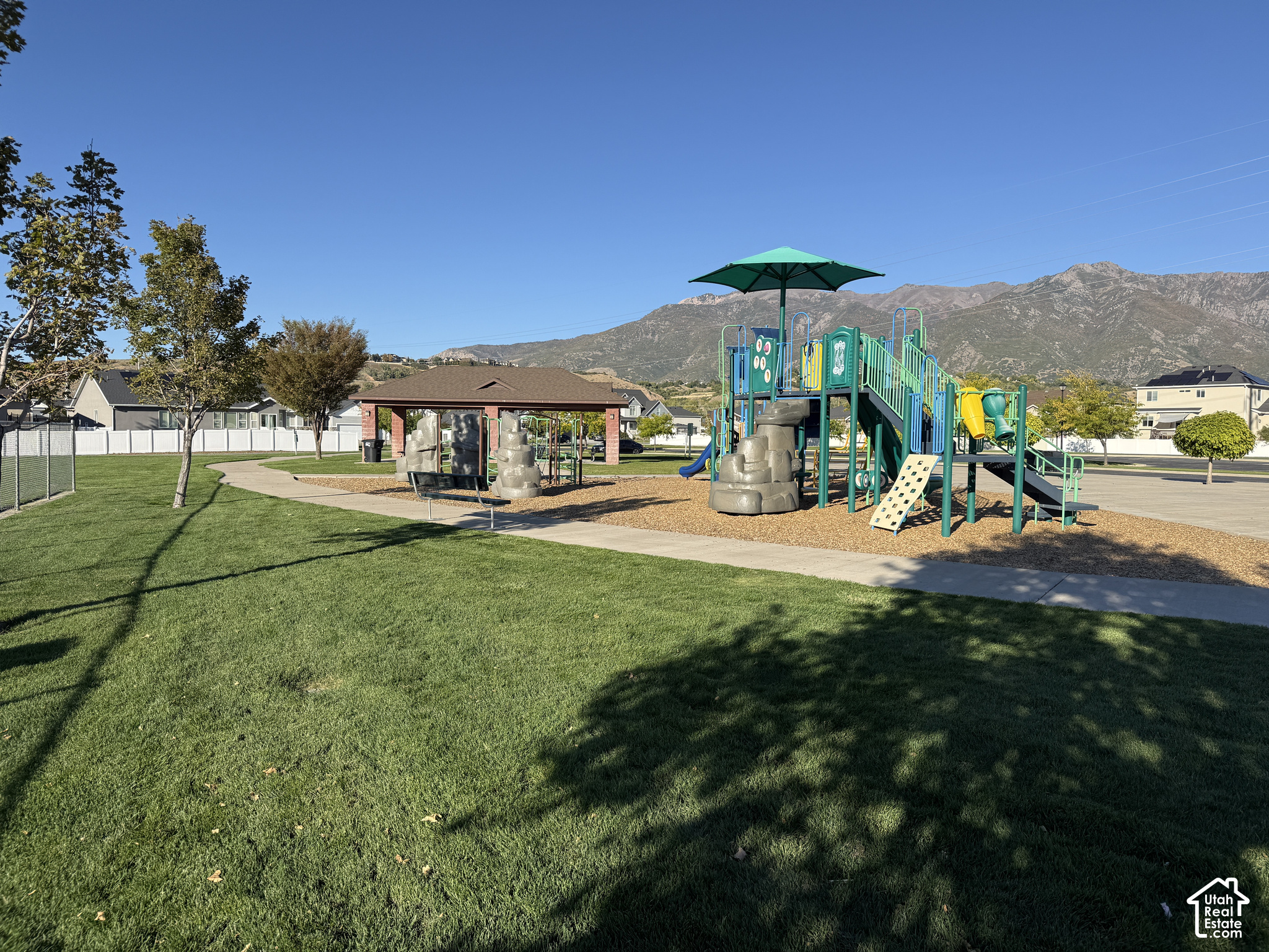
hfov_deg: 71.6
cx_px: 634
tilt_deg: -2.9
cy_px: 476
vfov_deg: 56.8
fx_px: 880
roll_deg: -0.9
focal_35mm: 24
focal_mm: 6.76
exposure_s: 1/4405
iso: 80
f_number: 1.78
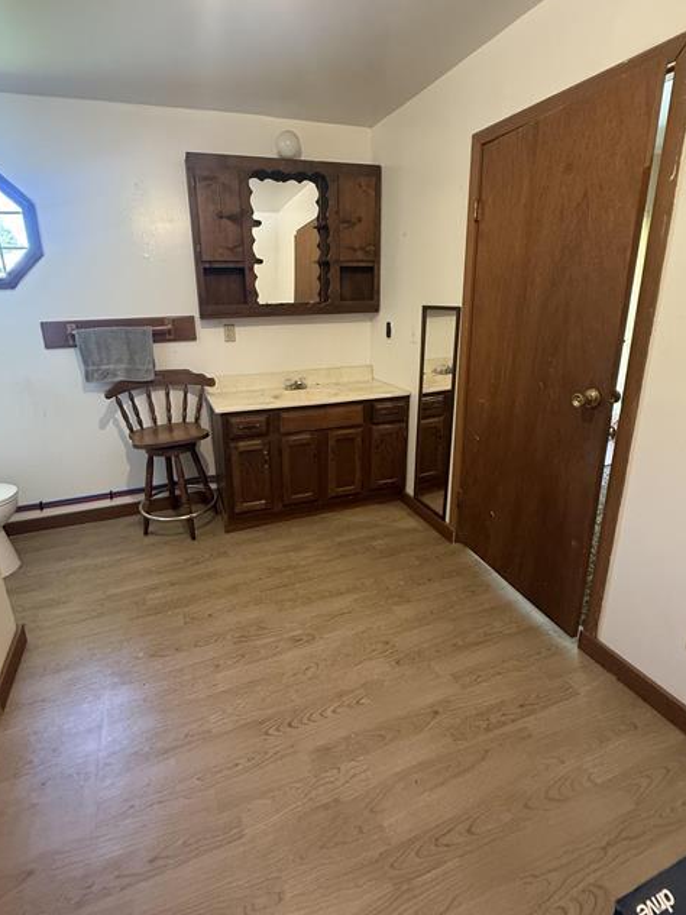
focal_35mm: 17
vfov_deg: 90.9
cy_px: 429
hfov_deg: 74.5
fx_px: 449
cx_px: 305
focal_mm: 2.22
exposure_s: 1/60
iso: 500
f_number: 2.2
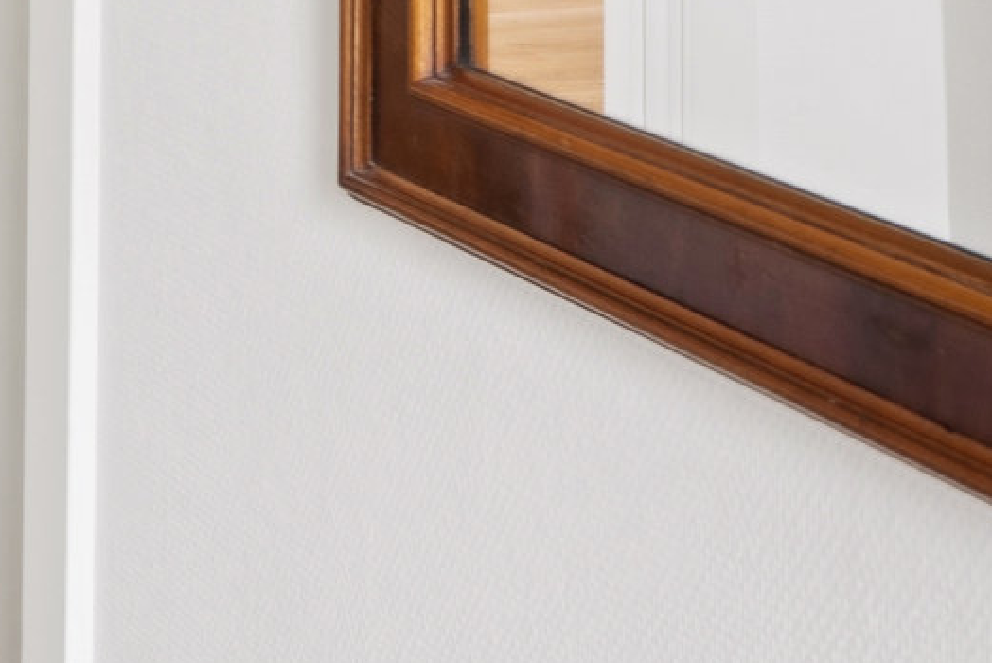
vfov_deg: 12.4
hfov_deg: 15.1
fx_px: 2840
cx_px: -1126
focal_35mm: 103
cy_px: -462
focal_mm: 18
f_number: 10
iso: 200
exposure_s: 1/8
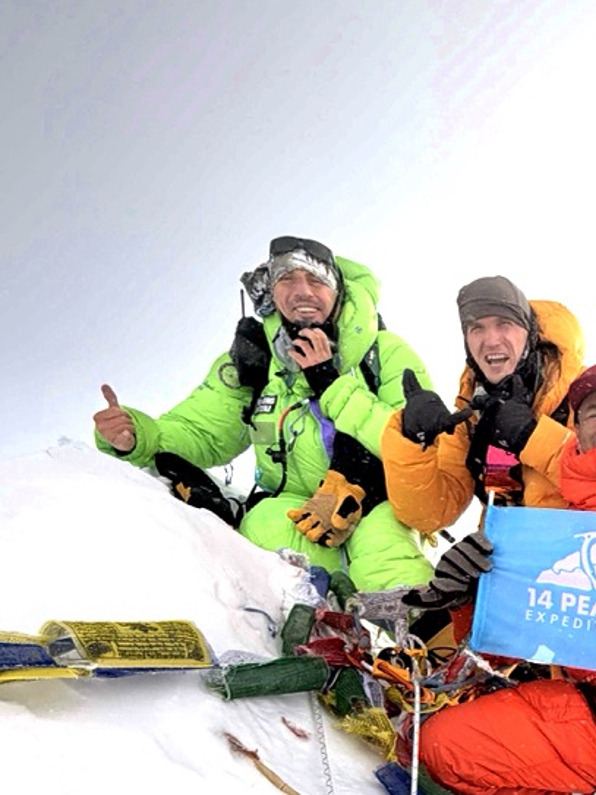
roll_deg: -1.0
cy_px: 625
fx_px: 758
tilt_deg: +3.8
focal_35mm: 33
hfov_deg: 36.8
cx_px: 643
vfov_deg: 52.2
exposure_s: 1/3460
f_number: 2.2
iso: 32
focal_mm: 2.22
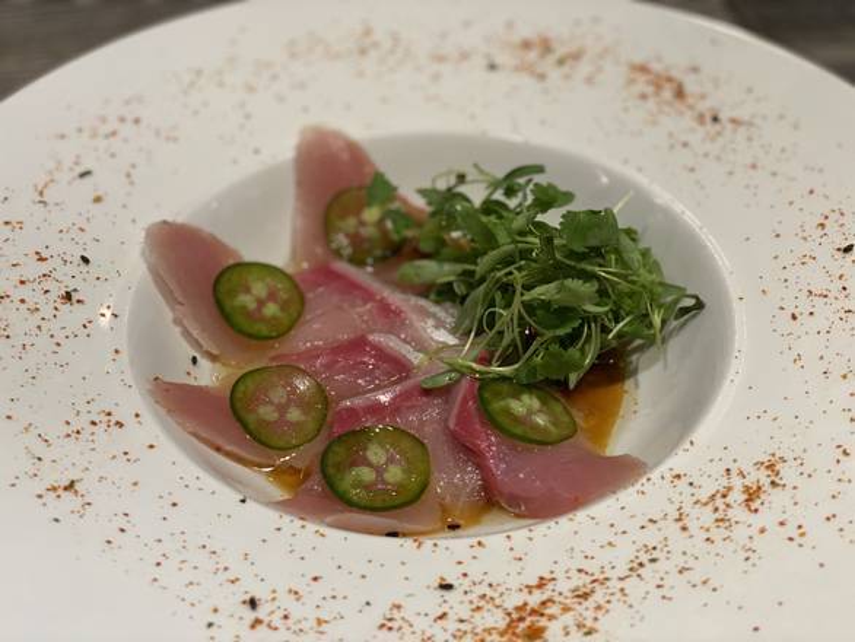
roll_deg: +0.9
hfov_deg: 36.8
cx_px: 428
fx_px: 1285
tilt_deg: -43.0
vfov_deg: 28.1
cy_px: 321
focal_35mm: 52
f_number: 2
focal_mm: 6
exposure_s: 1/60
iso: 160
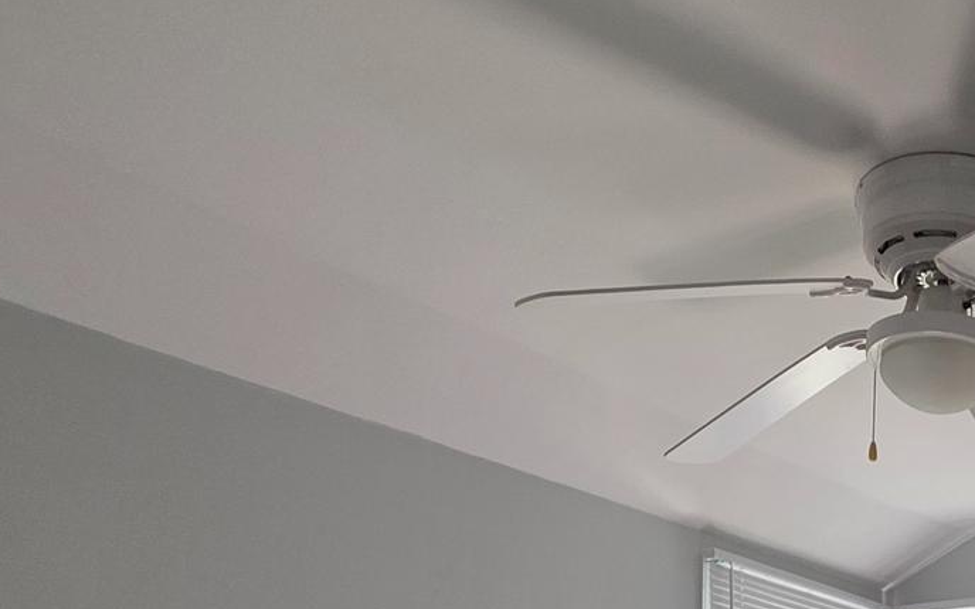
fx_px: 1089
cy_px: 966
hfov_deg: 42.4
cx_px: 952
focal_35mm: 41
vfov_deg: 23.4
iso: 80
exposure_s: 1/120
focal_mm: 2.2
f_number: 1.9
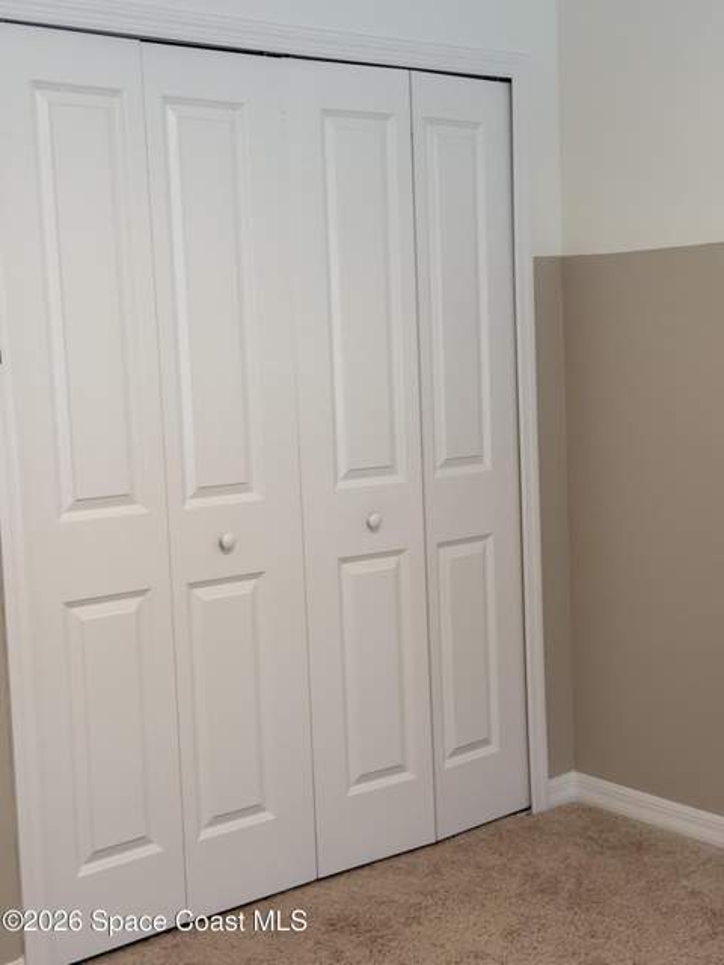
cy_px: 482
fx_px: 1339
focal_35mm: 48
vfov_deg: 39.7
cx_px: 362
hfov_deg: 30.3
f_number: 1.78
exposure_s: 1/60
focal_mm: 6.76
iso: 100
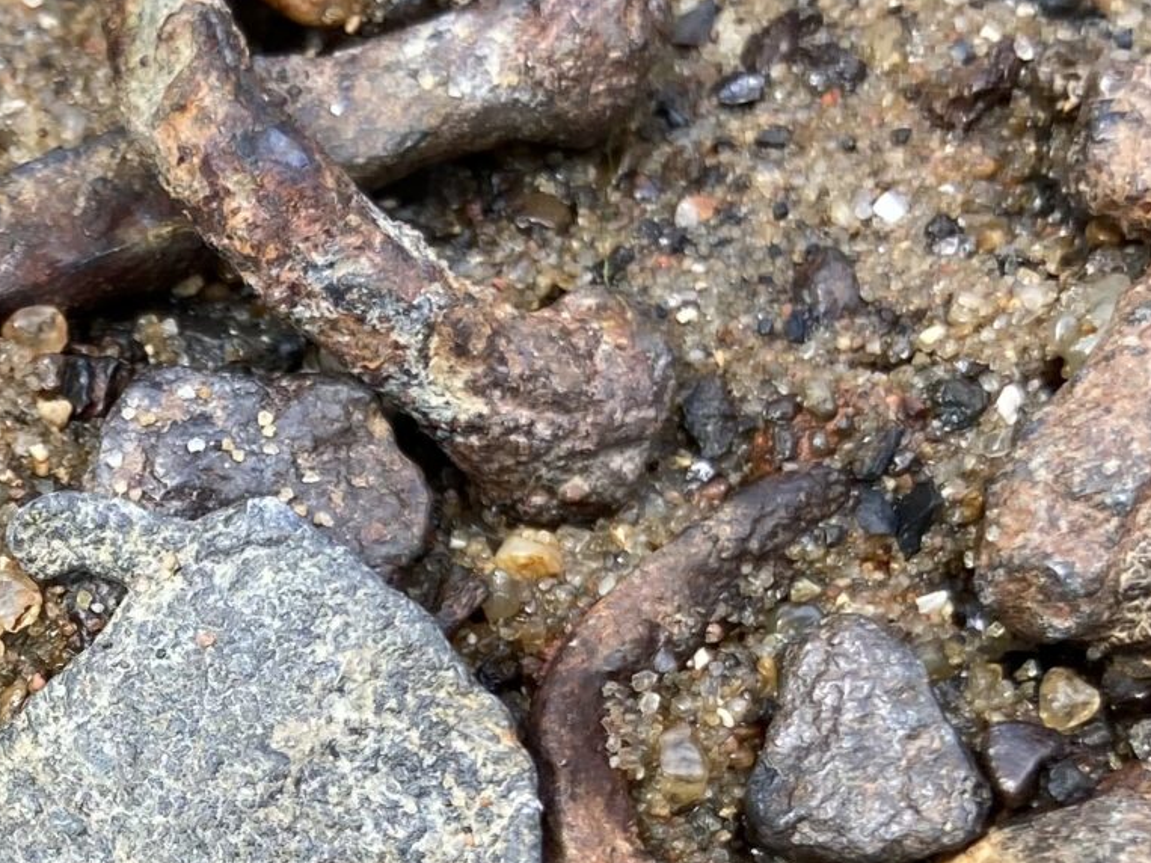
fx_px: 3125
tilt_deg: -69.0
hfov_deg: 20.1
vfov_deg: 15.3
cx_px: -48
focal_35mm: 94
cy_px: 928
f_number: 1.8
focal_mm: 3.99
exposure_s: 1/337
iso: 20
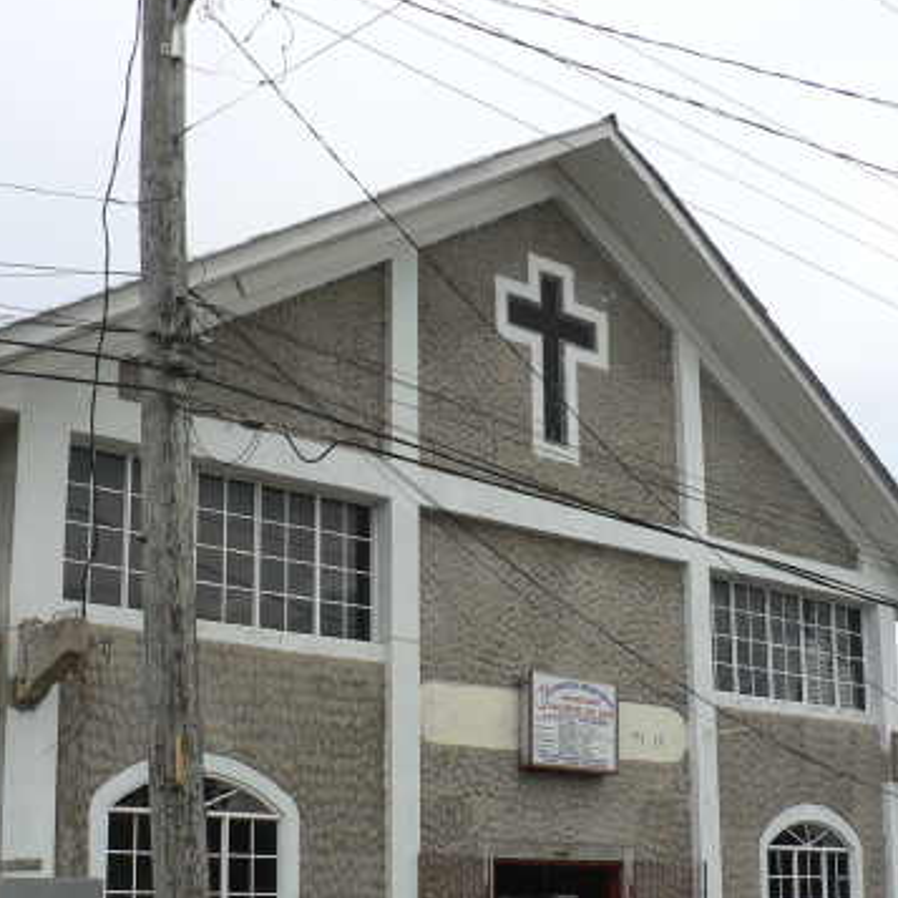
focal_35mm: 52
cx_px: 460
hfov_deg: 32.8
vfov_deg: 32.5
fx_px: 1526
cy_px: 614
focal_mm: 6
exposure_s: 1/320
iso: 64
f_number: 4.5
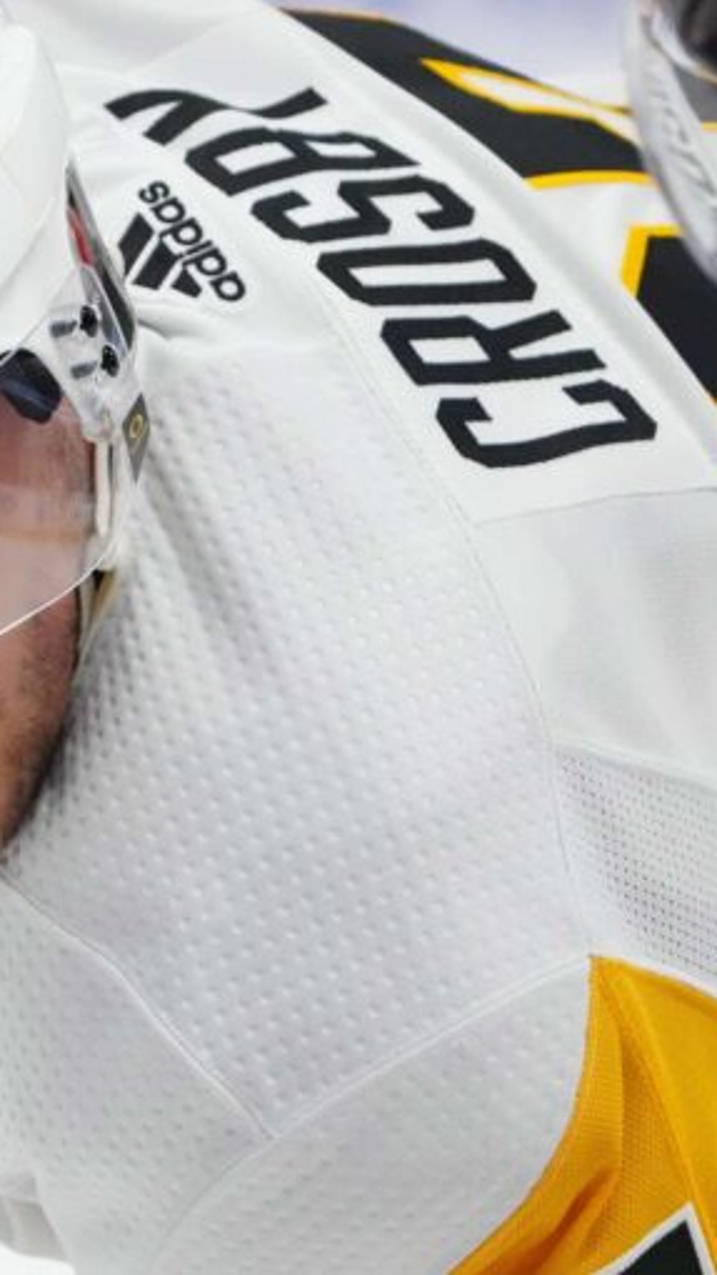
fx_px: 27740
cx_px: -97
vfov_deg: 2.6
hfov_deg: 1.5
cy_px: 638
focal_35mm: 821
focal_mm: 347
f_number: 6.3
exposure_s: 1/2500
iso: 12800
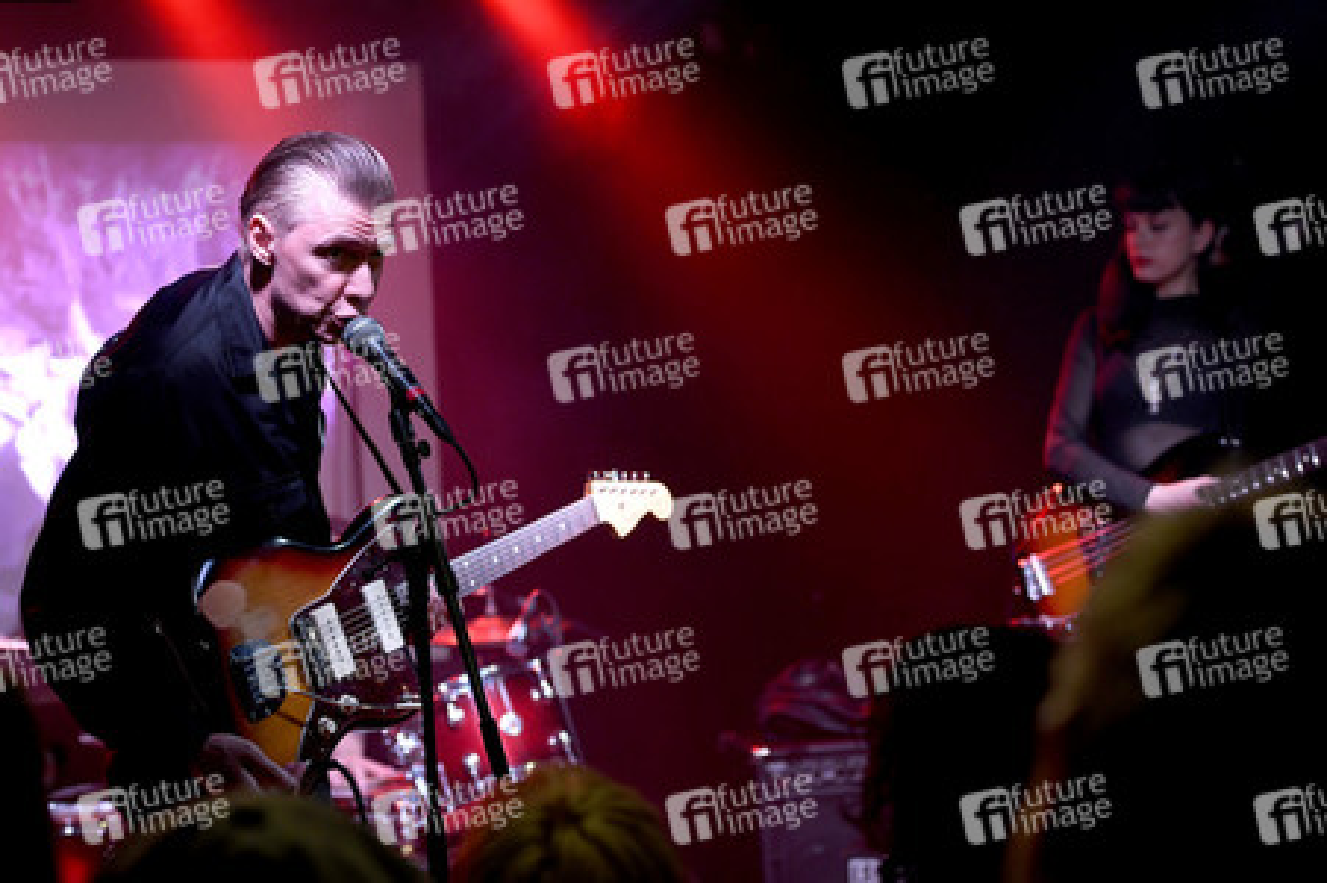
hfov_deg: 28.9
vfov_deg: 19.4
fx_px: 2578
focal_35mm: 70
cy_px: 442
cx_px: 664
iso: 2000
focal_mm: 70
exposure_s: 1/200
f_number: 3.2
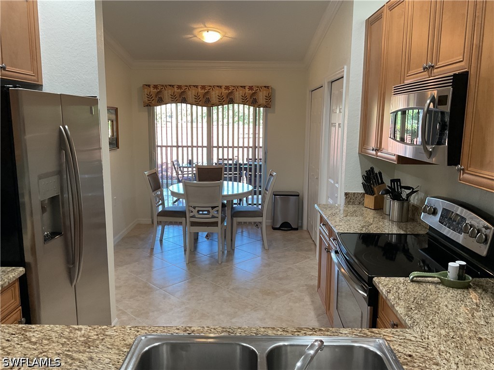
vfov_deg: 48.2
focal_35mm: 29
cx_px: 247
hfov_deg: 61.7
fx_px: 414
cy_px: 185
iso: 80
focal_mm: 3
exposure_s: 1/60
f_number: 1.8
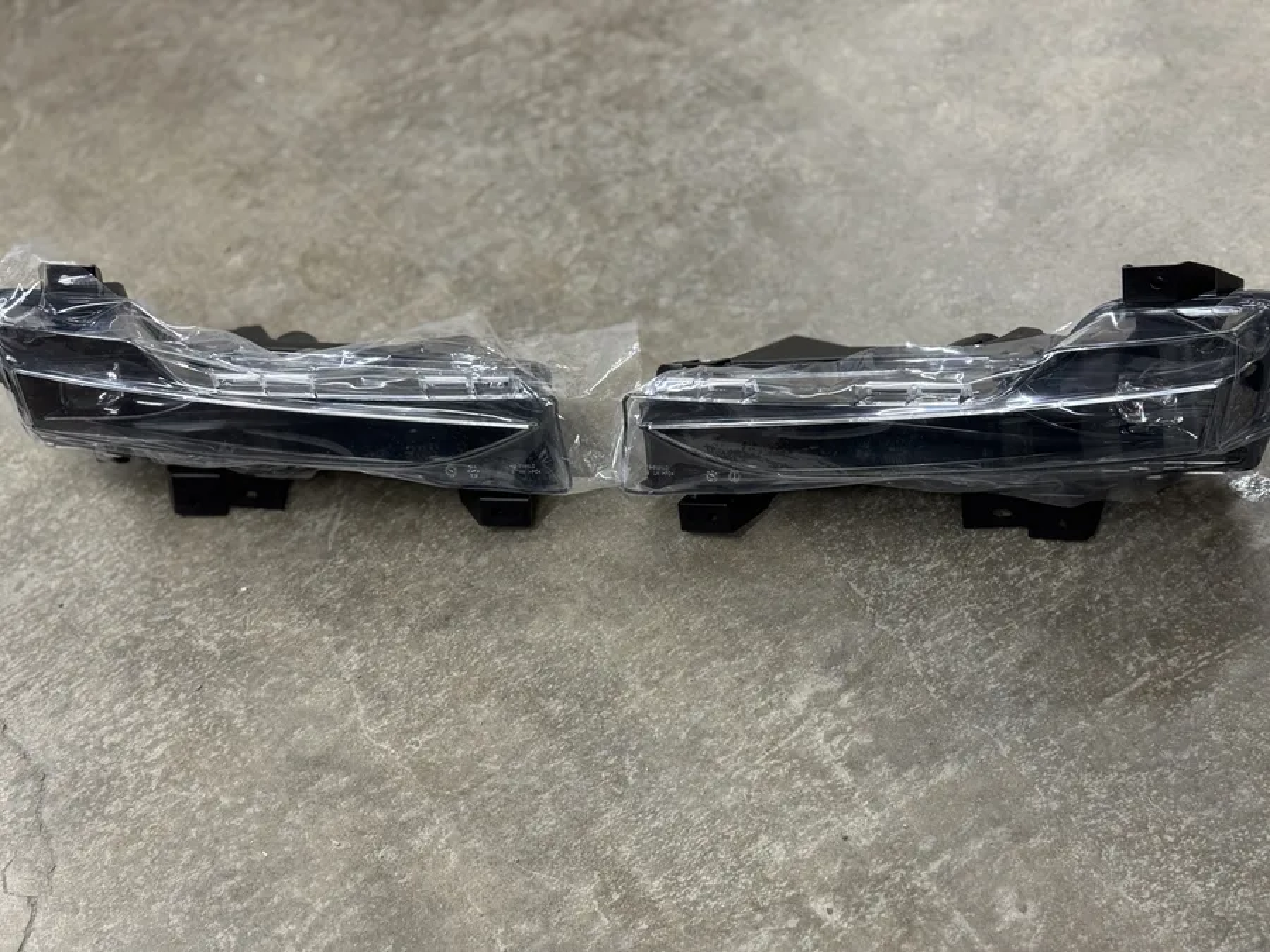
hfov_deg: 39.7
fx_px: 1761
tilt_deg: -50.6
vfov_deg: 30.3
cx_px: 635
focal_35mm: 48
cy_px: 476
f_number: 1.78
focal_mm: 6.76
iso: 400
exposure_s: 1/40
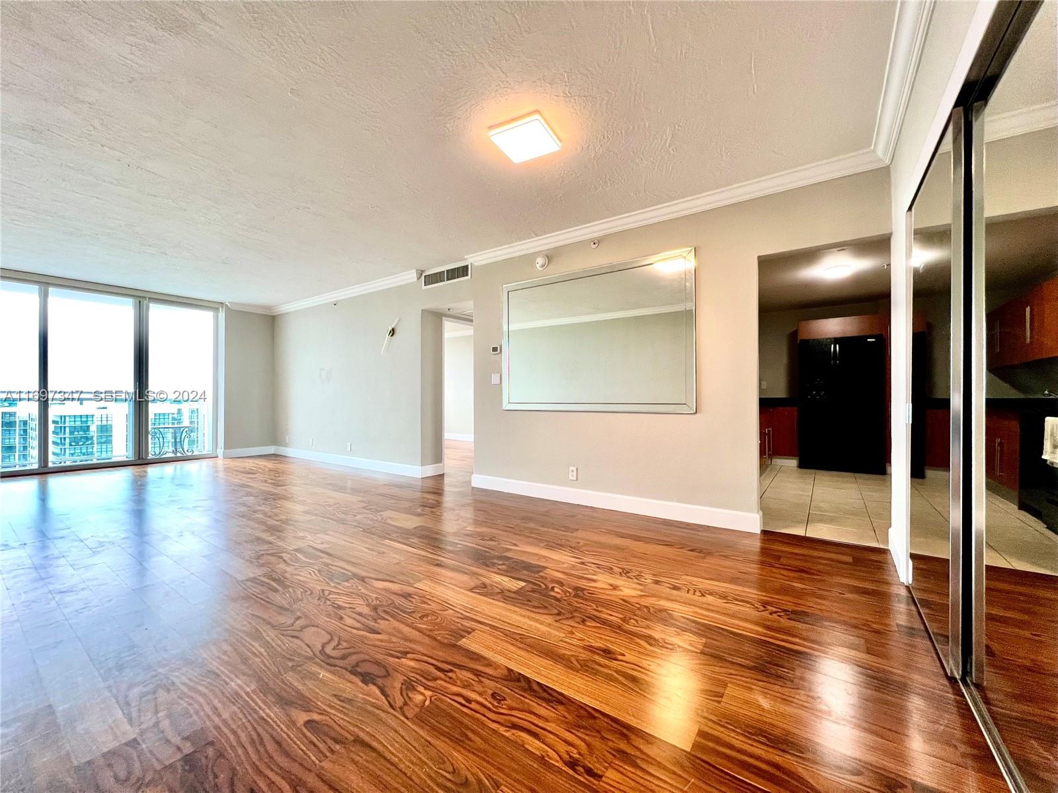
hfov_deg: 106.2
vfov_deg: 89.9
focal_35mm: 13
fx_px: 397
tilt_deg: +0.0
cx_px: 529
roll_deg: -0.1
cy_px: 396
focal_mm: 1.57
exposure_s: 1/120
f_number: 1.8
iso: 200
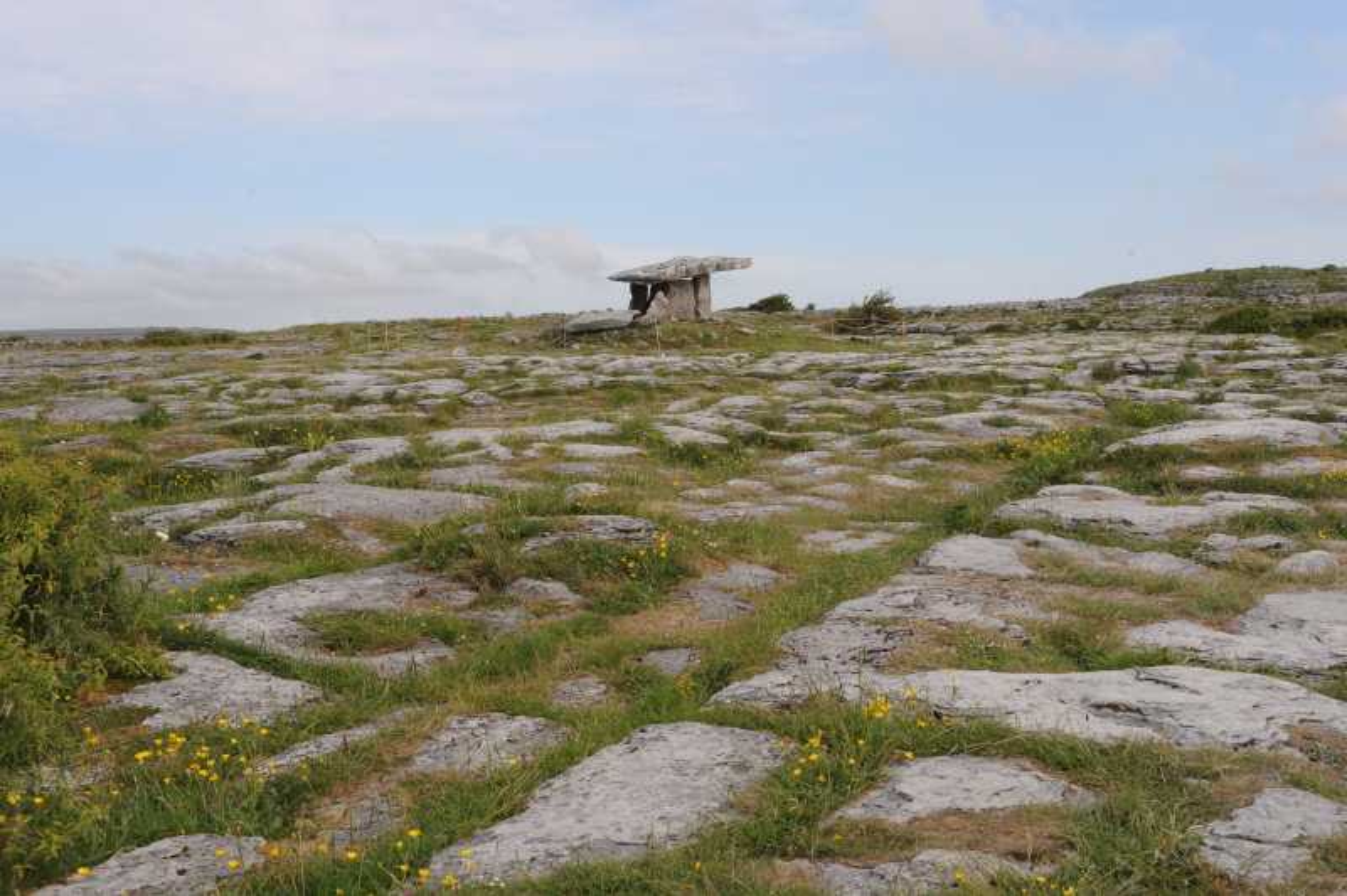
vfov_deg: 29.8
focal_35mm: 45
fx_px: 1682
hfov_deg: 43.6
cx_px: 674
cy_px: 448
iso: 200
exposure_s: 1/160
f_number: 13
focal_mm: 45
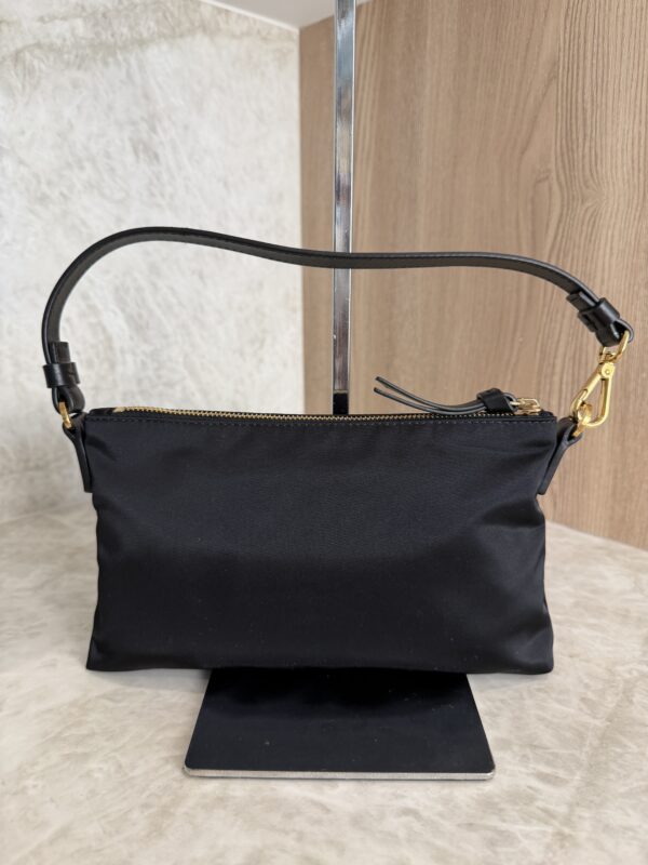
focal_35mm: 24
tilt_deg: -14.6
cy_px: 432
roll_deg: +0.0
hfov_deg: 56.8
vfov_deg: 71.6
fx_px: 599
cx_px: 324
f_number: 1.78
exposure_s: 1/120
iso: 160
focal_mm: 6.76
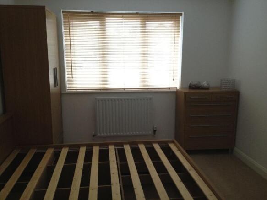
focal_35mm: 35
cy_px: 100
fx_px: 270
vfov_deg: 40.7
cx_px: 134
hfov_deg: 52.6
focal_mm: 4.28
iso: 160
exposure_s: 1/100
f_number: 2.4
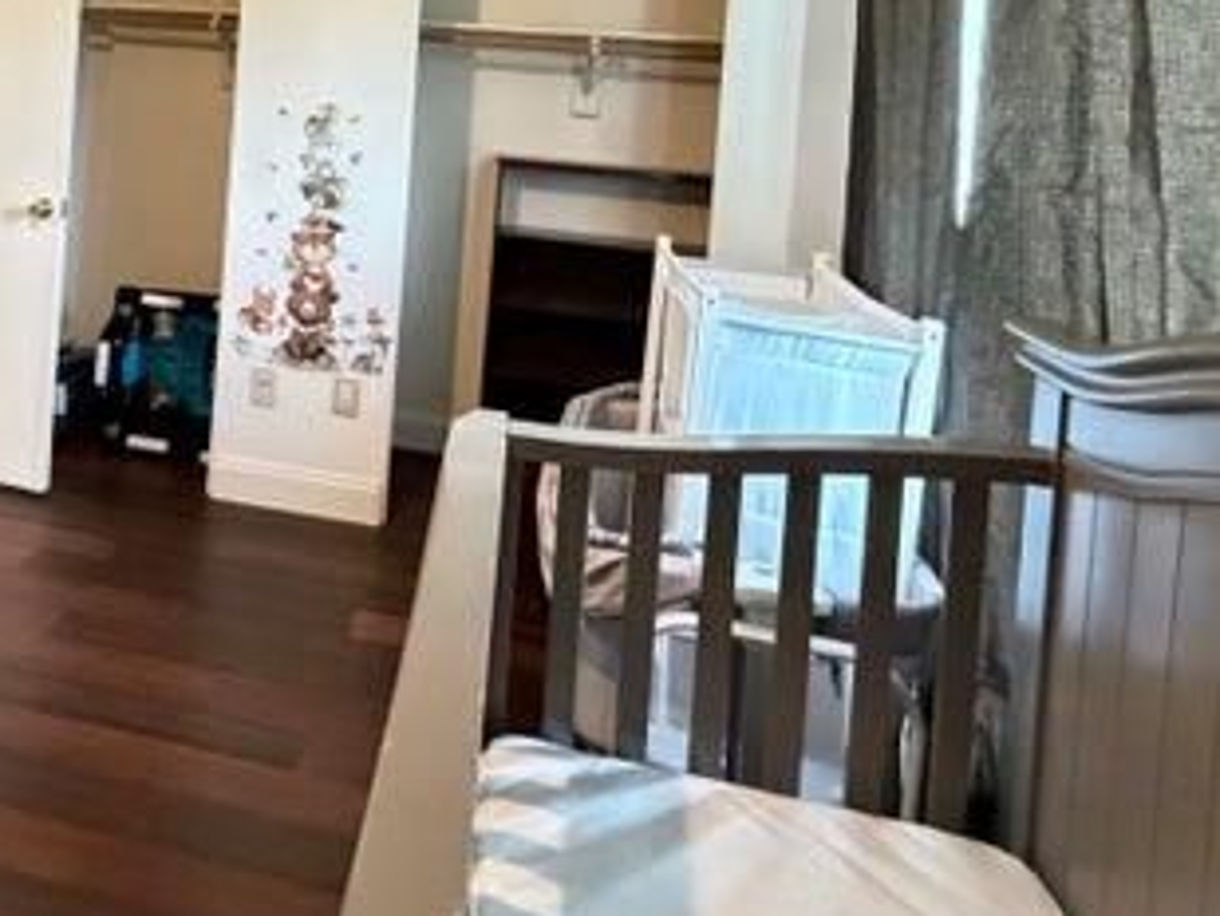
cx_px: 304
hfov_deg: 58.4
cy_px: 83
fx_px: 1022
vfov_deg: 43.8
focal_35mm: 29
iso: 1000
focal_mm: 2.22
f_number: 2.2
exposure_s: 1/60
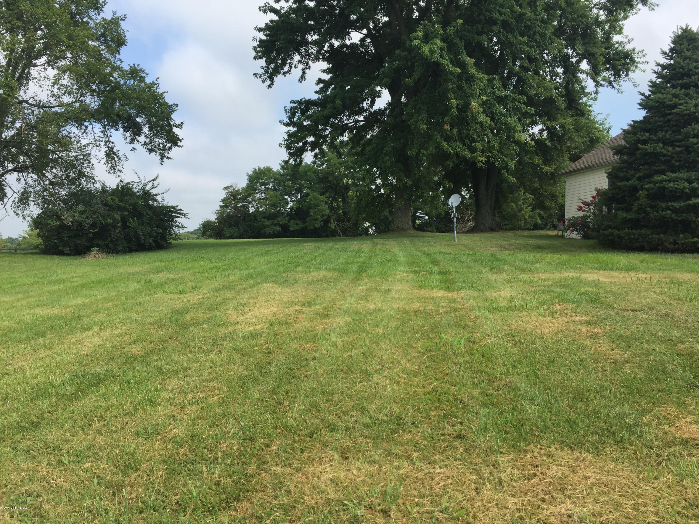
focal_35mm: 29
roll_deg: -1.1
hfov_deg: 61.7
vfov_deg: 48.2
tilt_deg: -2.5
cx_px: 350
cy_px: 262
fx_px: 586
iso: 32
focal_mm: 4.15
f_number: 2.2
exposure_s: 1/1582
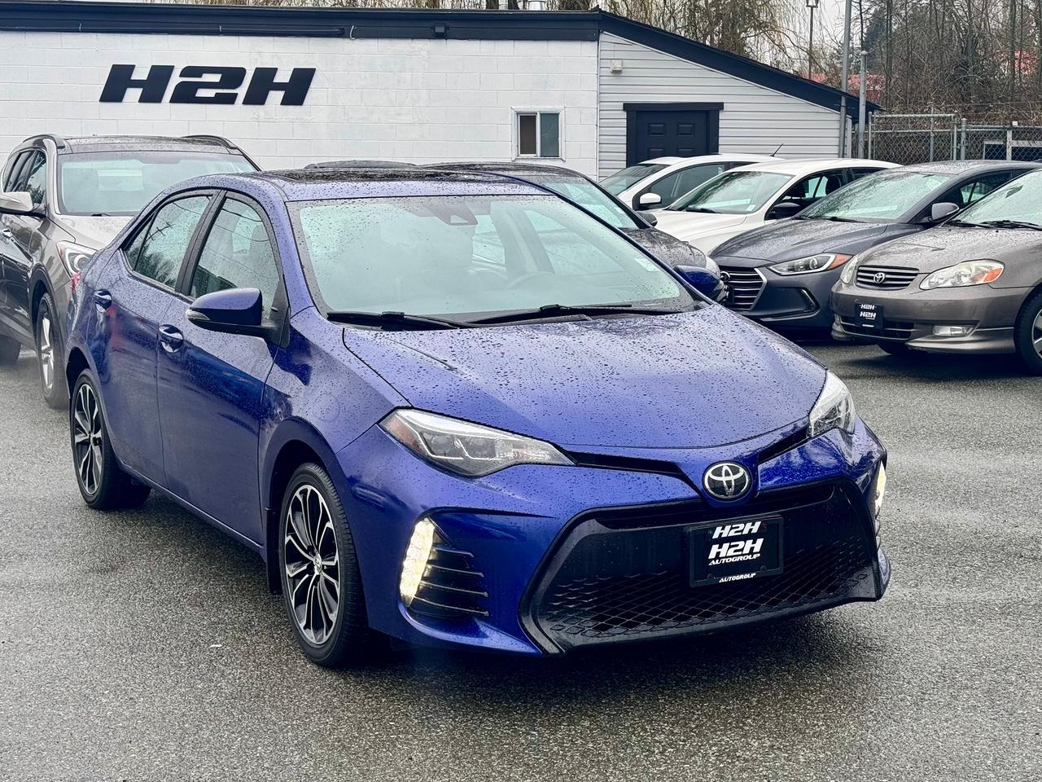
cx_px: 521
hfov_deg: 39.7
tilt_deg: -6.4
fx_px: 1445
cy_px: 391
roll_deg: +0.3
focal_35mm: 48
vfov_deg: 30.3
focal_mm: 6.76
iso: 64
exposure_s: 1/267
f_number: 1.78
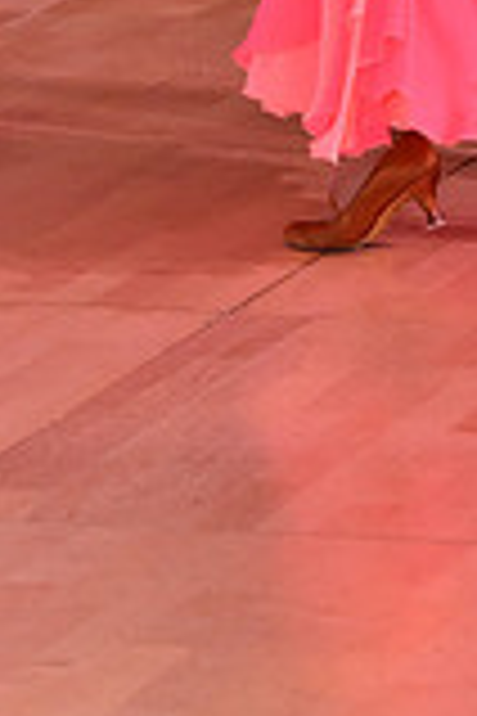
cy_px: -311
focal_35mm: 335
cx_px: 542
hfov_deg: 4.1
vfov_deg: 6.1
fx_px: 6658
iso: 2000
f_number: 5
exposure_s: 1/320
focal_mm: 92
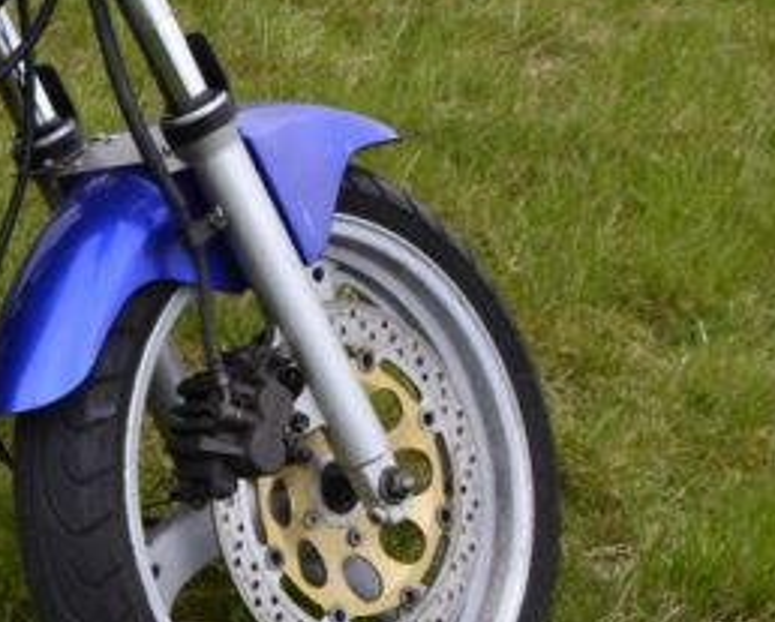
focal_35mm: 145
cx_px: -661
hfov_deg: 12.1
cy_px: 24
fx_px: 3330
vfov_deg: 10.6
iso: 400
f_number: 10
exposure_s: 1/160
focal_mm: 26
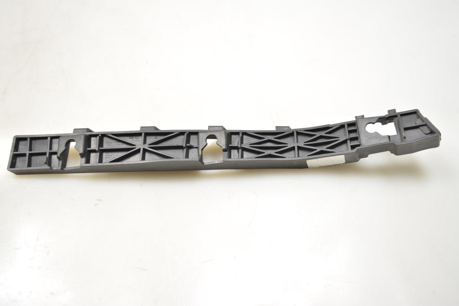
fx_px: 459
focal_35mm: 36
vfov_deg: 36.8
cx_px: 230
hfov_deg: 53.1
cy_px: 153
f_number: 4
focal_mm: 24
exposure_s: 1/30
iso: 100
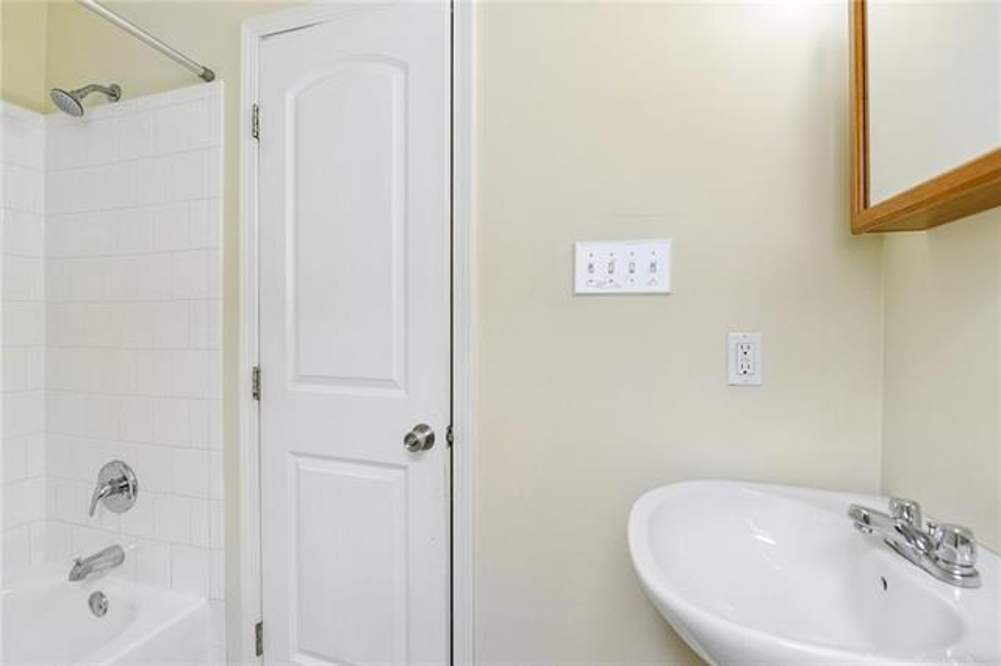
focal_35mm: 16
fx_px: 445
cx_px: 500
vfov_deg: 73.7
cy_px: 333
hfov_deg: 96.8
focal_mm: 16
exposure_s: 1/640
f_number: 4.5
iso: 1600
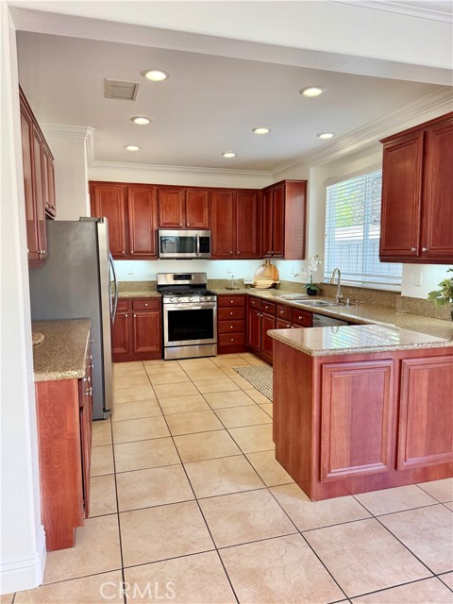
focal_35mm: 24
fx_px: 419
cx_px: 226
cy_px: 302
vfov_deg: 71.6
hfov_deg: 56.8
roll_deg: -0.5
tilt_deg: -5.2
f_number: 1.78
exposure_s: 1/177
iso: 200
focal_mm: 6.76
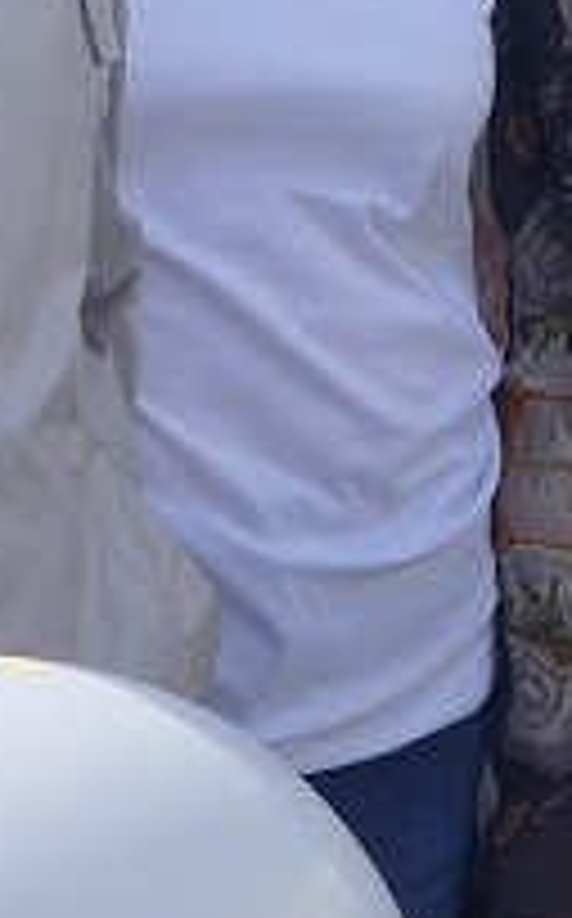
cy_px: -369
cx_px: 149
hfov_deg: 6.1
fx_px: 5378
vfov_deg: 9.5
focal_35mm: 215
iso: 200
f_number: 5
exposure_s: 1/1000
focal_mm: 28
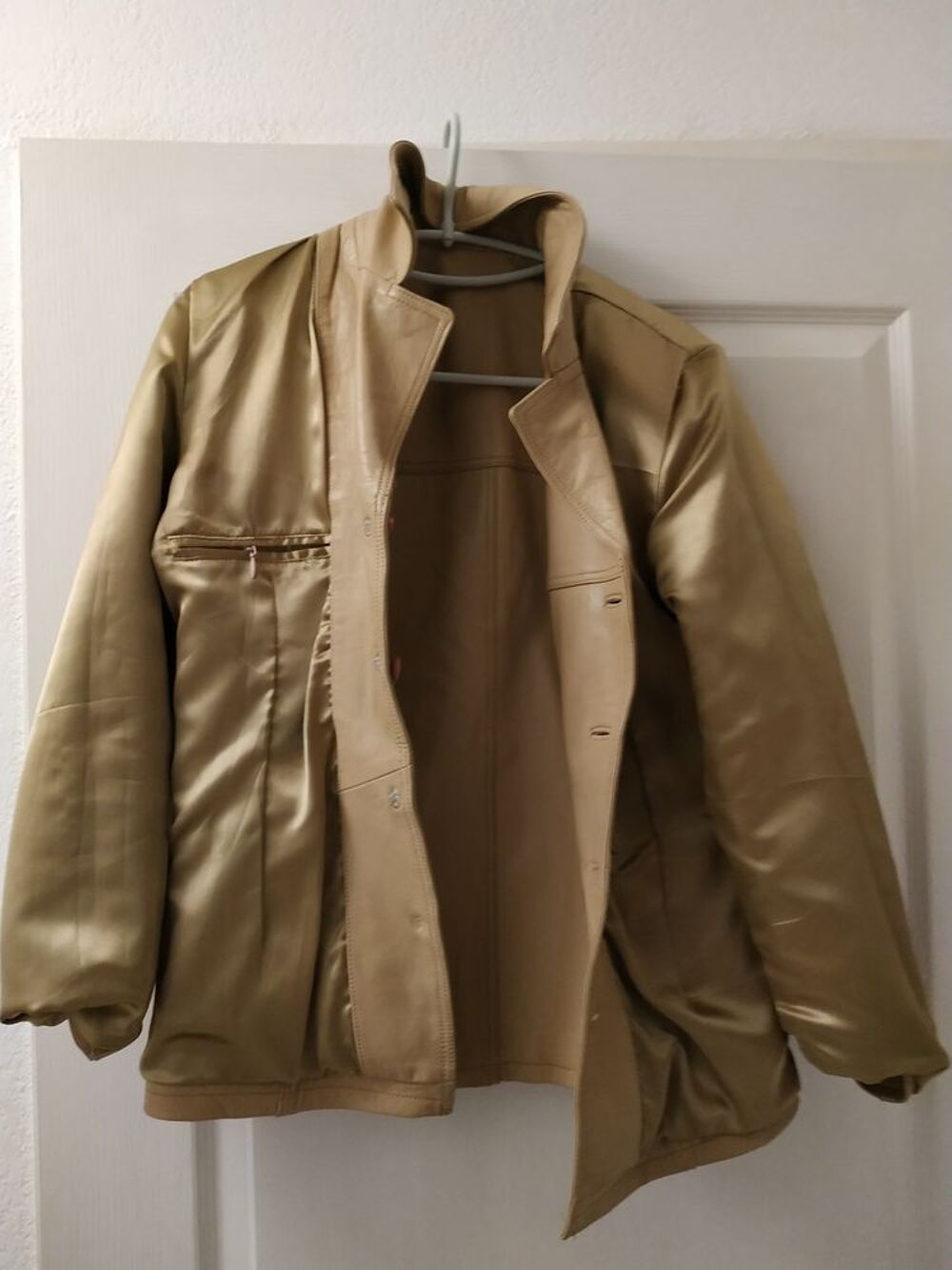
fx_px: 880
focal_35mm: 24
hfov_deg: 56.8
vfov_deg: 71.6
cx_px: 476
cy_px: 635
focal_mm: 3.94
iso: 400
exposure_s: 1/25
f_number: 1.9
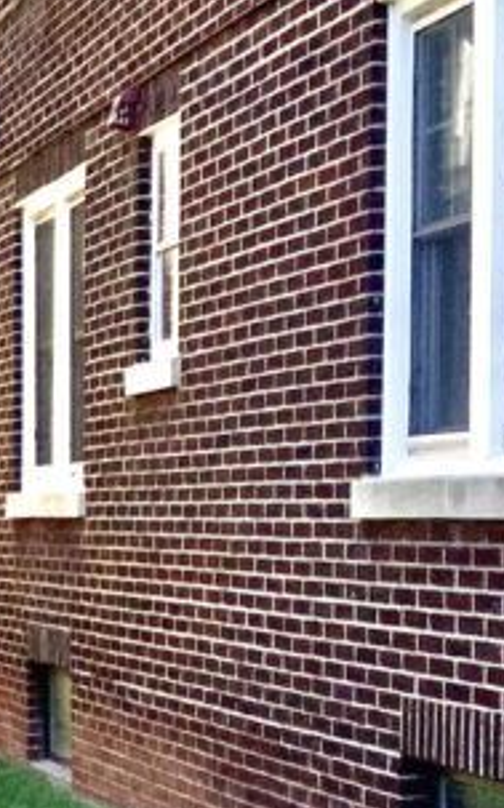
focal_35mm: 111
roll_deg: +1.0
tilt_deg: -3.7
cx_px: -504
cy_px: 699
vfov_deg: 18.5
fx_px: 2443
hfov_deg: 10.8
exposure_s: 1/522
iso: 25
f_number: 2.4
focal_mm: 3.3
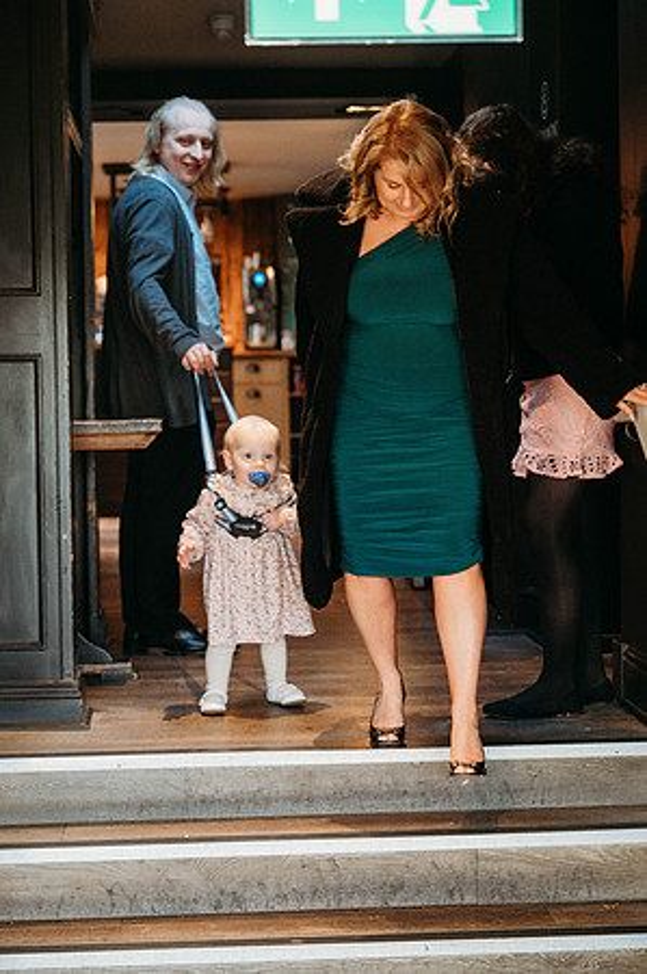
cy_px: 487
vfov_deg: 28.9
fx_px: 1891
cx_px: 324
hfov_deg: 19.4
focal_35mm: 70
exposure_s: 1/200
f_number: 3.5
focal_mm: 70
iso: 5000
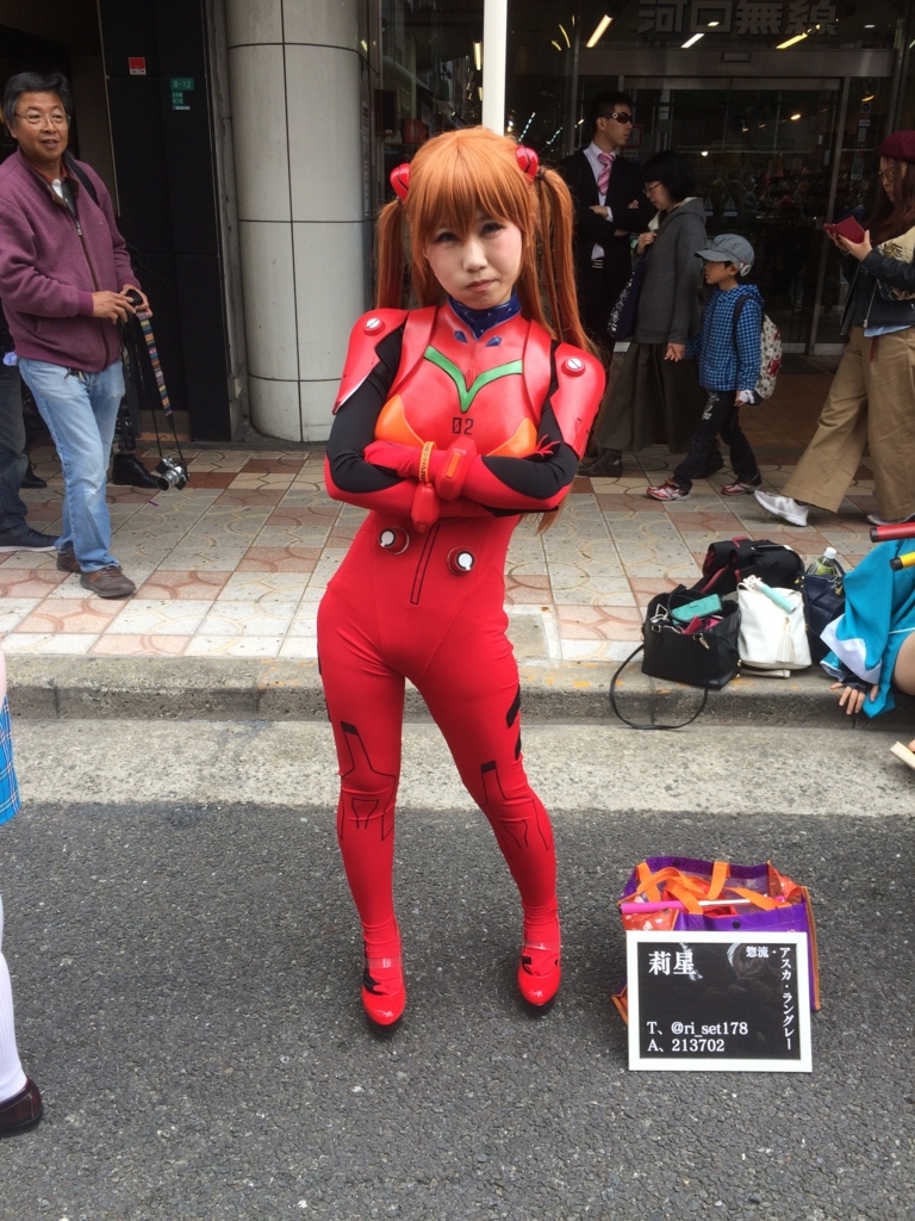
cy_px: 610
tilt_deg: -22.9
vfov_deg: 61.7
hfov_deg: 48.2
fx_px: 1022
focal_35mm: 29
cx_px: 458
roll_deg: +0.2
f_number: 2.2
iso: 32
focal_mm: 4.15
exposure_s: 1/285
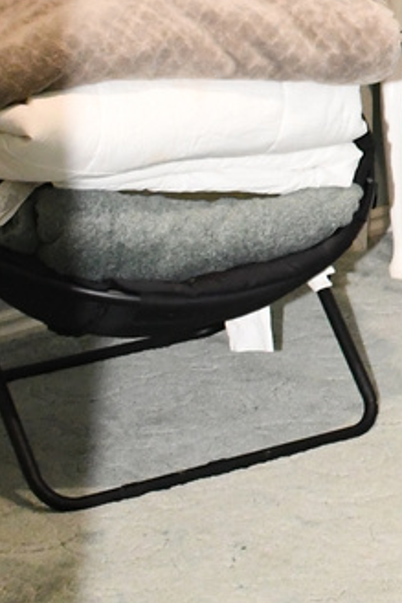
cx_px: 819
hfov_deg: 9.2
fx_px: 2347
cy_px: -9
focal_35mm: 140
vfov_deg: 14.4
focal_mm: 20
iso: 2200
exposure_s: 1/60
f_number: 4
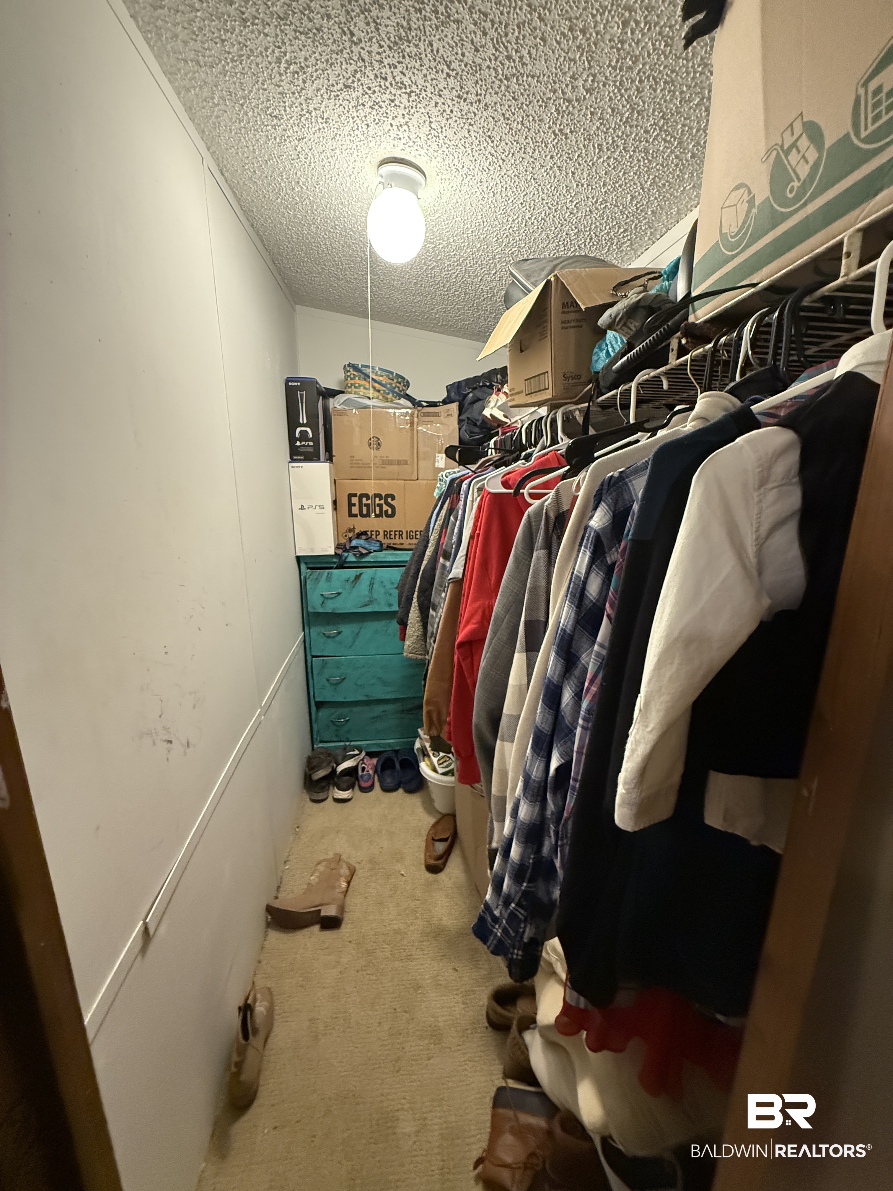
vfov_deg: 102.1
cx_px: 446
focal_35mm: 14
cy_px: 596
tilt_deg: -12.2
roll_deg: -0.8
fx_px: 482
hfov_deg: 85.7
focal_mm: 2.22
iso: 640
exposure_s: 1/60
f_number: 2.2
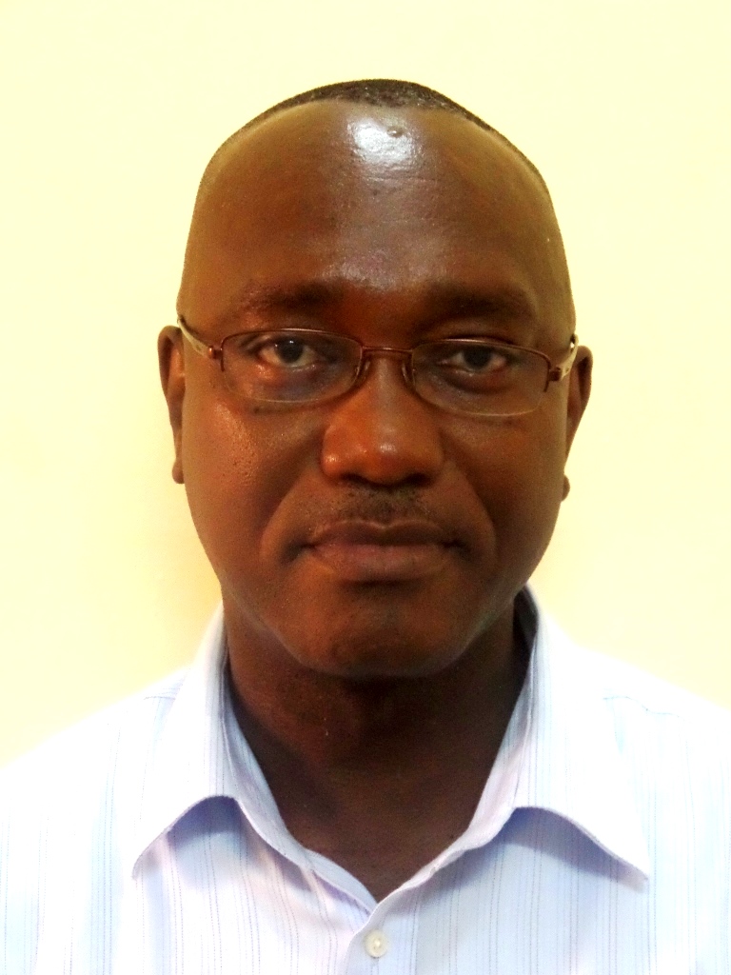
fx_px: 2619
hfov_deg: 15.9
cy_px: 488
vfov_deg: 21.1
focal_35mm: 93
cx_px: 366
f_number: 3.9
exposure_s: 1/30
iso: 800
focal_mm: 16.5
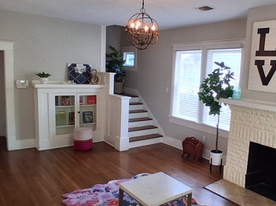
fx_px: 247
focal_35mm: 31
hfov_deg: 56.7
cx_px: 191
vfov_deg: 45.4
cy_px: 109
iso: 100
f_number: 2.2
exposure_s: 1/120
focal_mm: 1.4
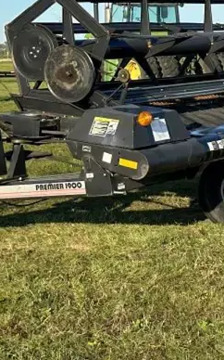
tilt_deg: -2.1
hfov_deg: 10.4
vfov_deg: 16.6
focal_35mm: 126
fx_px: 1233
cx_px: 110
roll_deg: +0.5
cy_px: 145
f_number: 1.78
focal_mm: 6.86
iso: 64
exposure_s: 1/3058
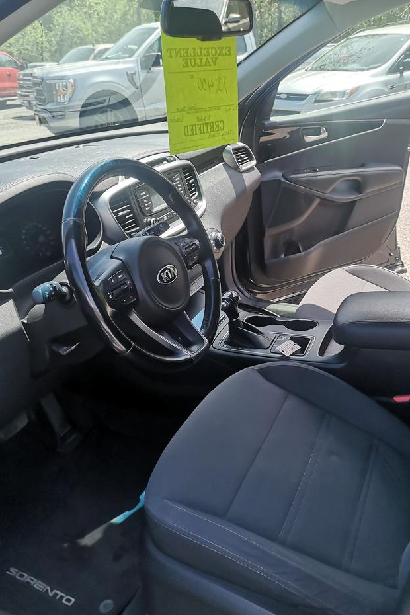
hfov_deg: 44.9
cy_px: 315
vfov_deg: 63.7
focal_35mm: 29
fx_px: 495
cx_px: 226
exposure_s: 1/587
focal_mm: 3.95
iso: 50
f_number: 1.8
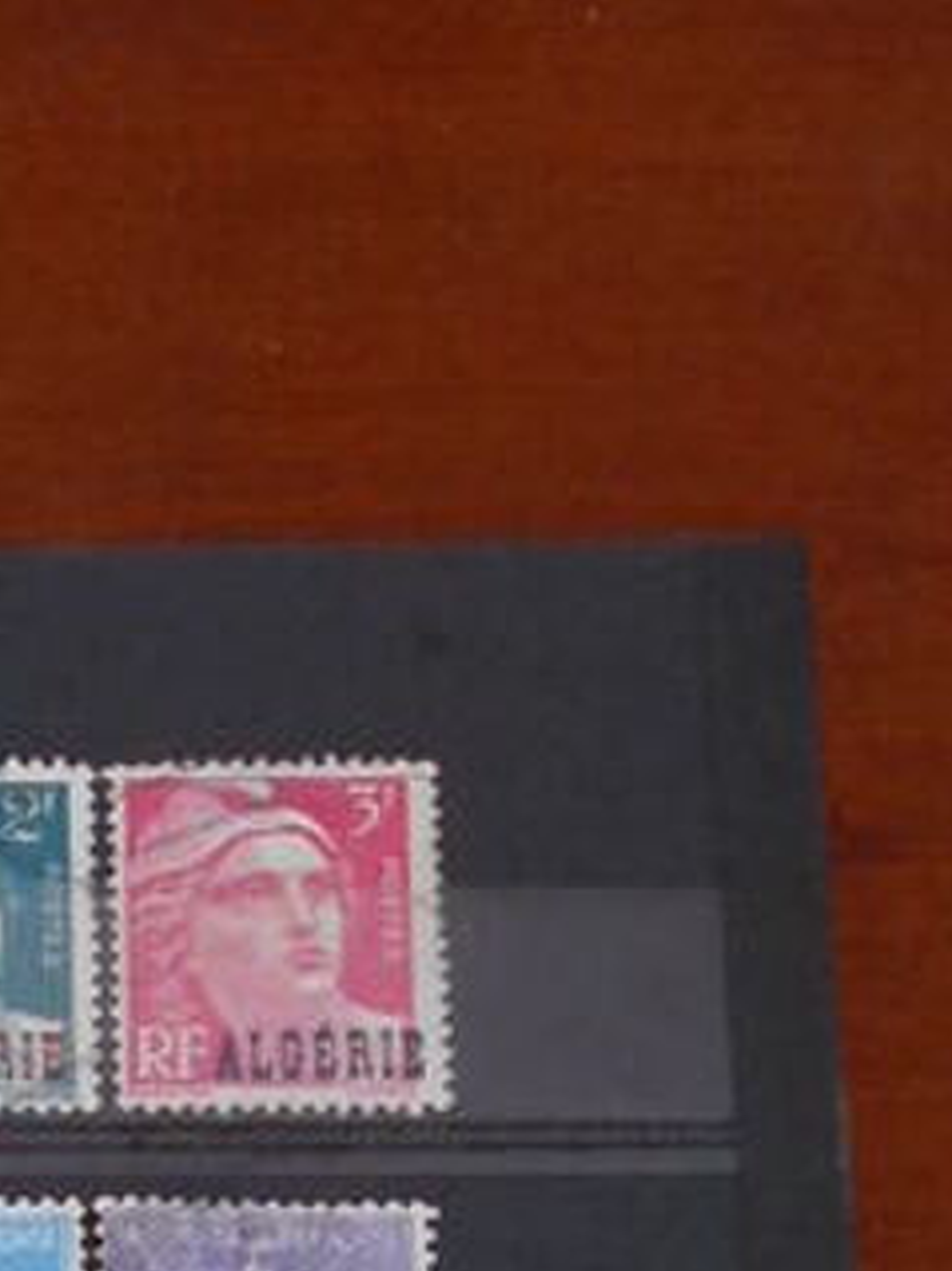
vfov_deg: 12.7
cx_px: -689
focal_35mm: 142
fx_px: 5210
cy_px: 2269
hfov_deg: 9.9
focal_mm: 5.8
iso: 80
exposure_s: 1/60
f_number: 3.6
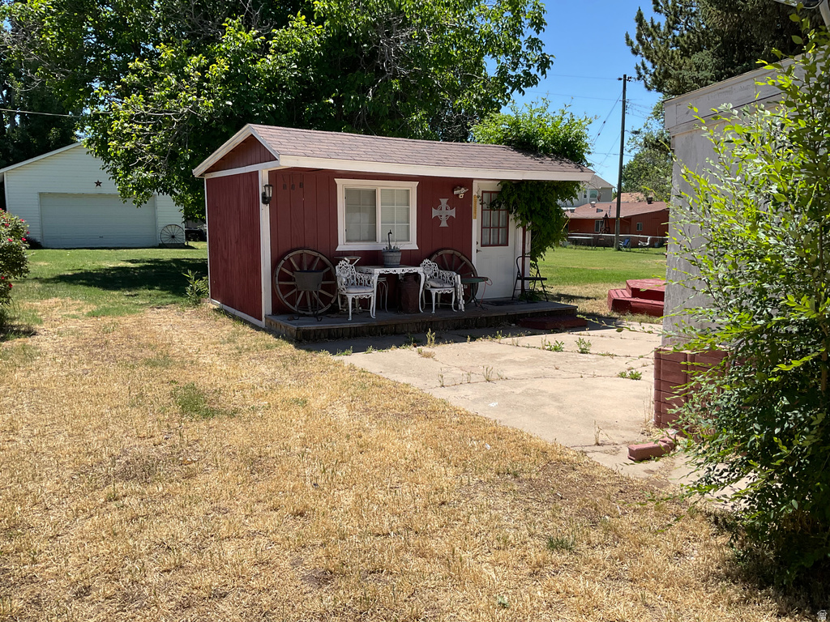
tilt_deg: -8.3
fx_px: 695
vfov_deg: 48.2
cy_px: 311
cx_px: 415
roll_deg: +1.0
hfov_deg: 61.7
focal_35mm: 29
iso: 16
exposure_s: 1/1675
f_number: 1.8
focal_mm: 3
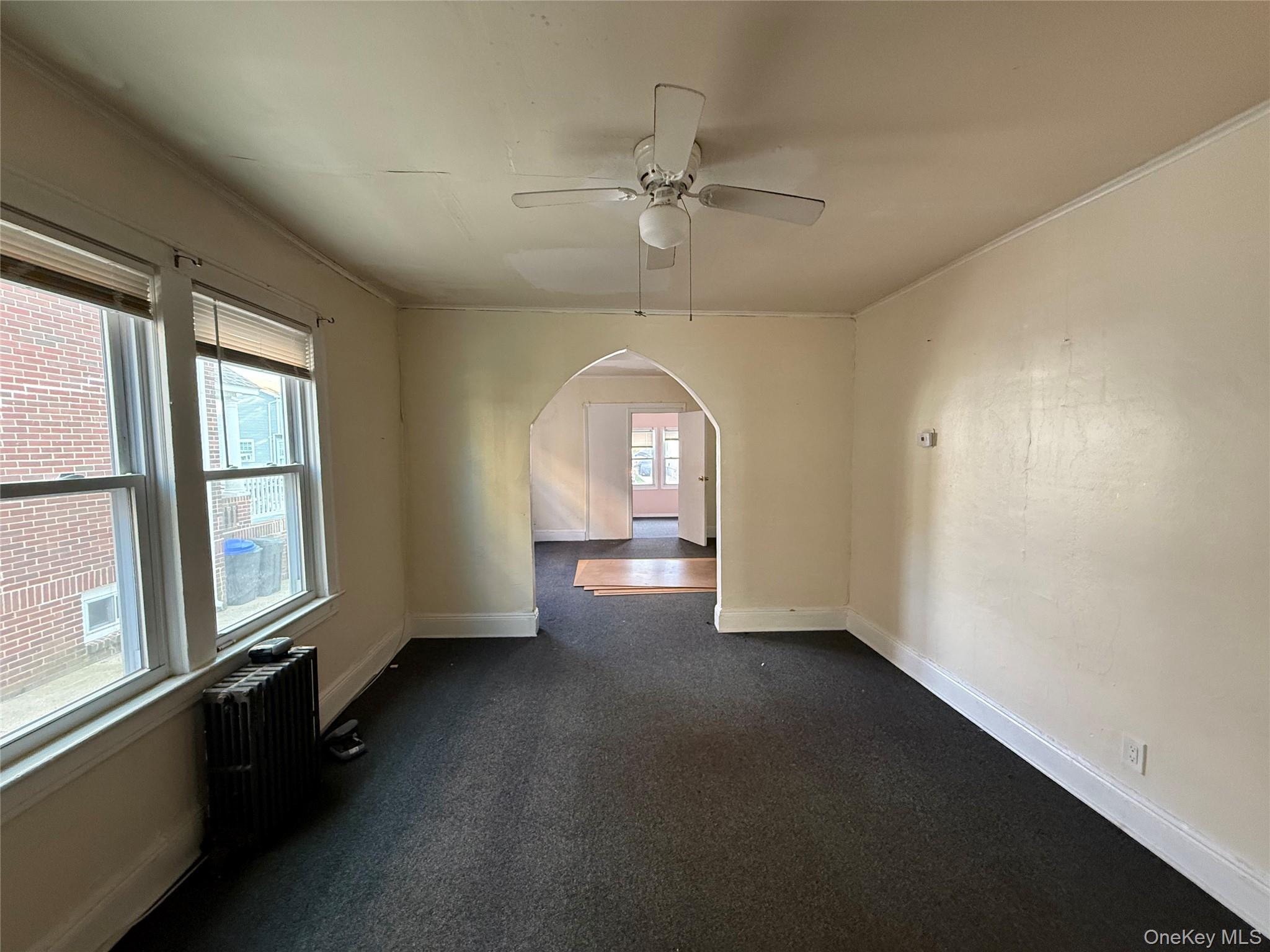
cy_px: 476
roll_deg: +0.6
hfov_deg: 102.1
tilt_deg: -2.7
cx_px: 635
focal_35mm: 14
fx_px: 514
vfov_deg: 85.7
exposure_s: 1/60
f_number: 2.2
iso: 400
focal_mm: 2.22
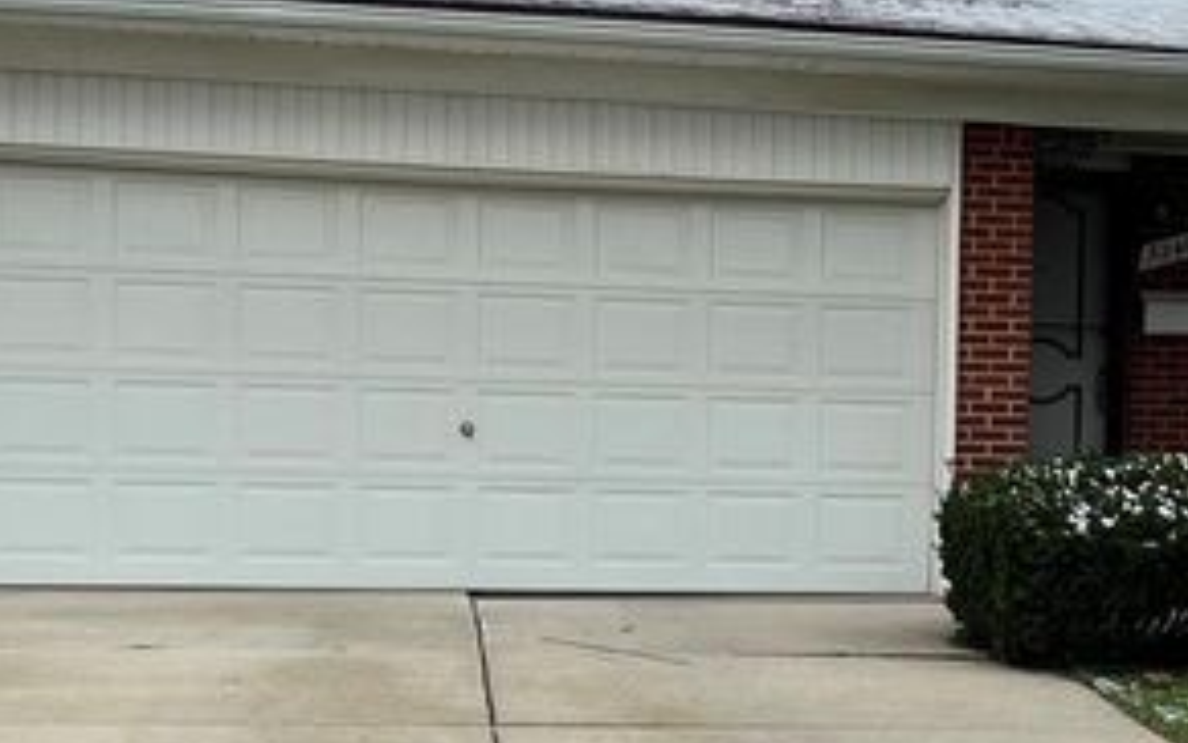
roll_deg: -1.1
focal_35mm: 97
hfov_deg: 20.9
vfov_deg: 13.4
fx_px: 3141
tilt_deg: -3.4
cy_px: 572
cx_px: 1098
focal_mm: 5.7
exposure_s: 1/3831
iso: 50
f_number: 1.5
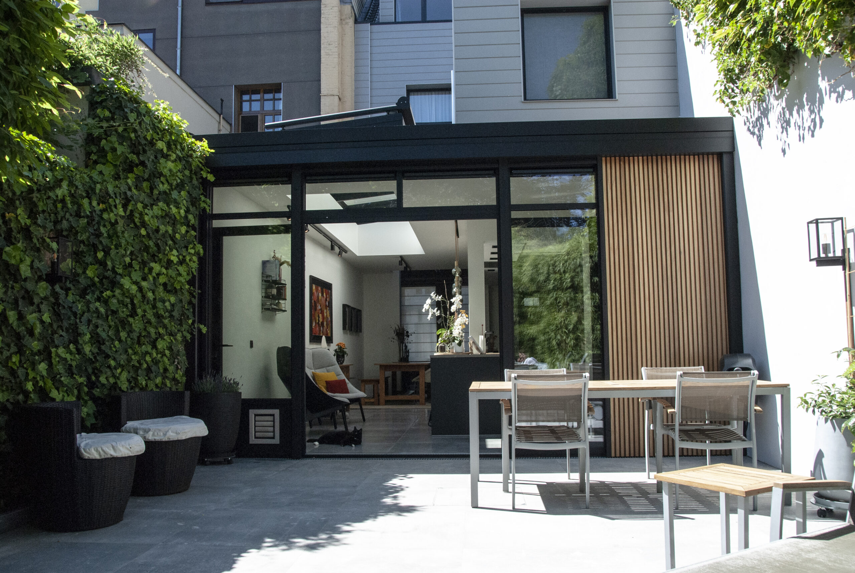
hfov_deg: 61.9
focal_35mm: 30
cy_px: 286
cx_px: 428
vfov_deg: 43.7
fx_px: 713
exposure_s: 1/400
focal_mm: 20
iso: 400
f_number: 10
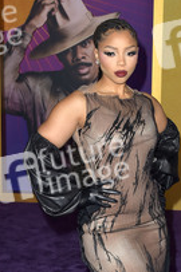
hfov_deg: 18.1
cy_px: 239
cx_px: 100
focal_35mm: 75
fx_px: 567
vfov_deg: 26.2
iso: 320
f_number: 6.3
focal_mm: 38
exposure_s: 1/250
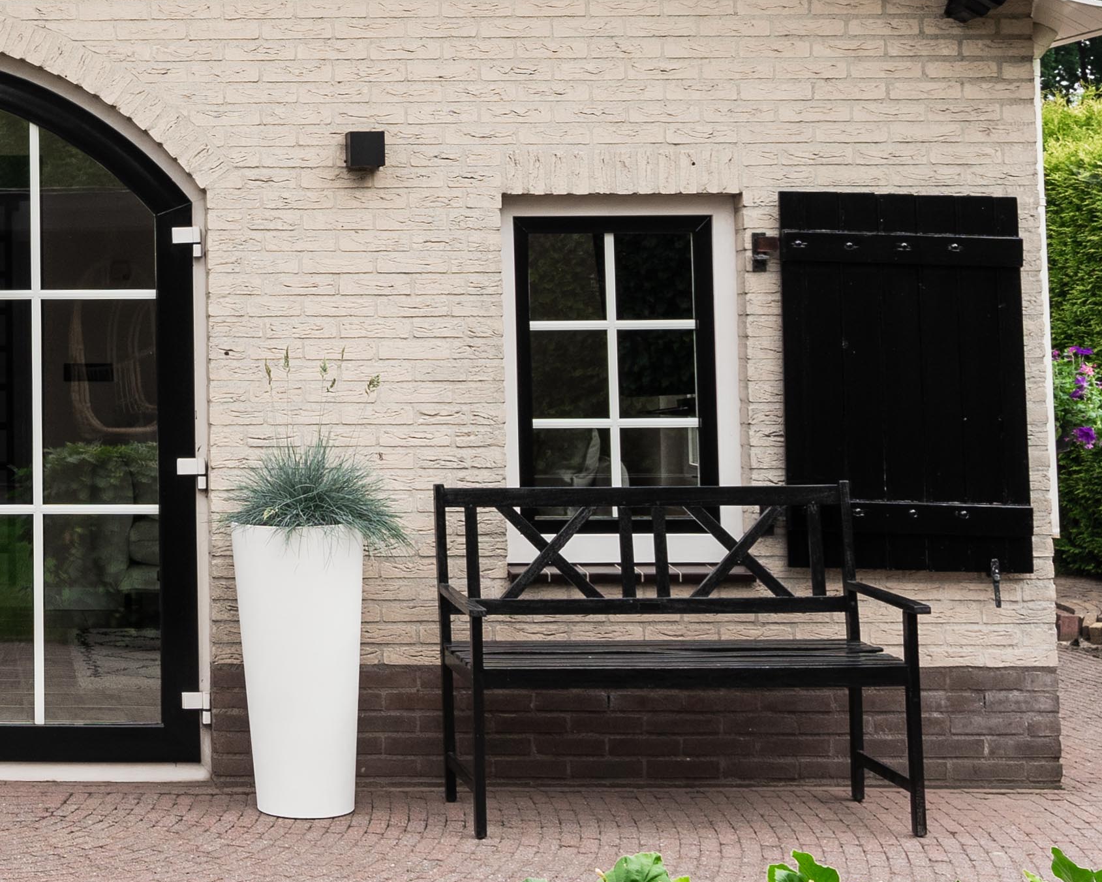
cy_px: 109
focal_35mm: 80
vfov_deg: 18.9
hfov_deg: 22.3
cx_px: -151
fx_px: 2609
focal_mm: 24
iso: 100
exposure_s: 1/100
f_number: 9
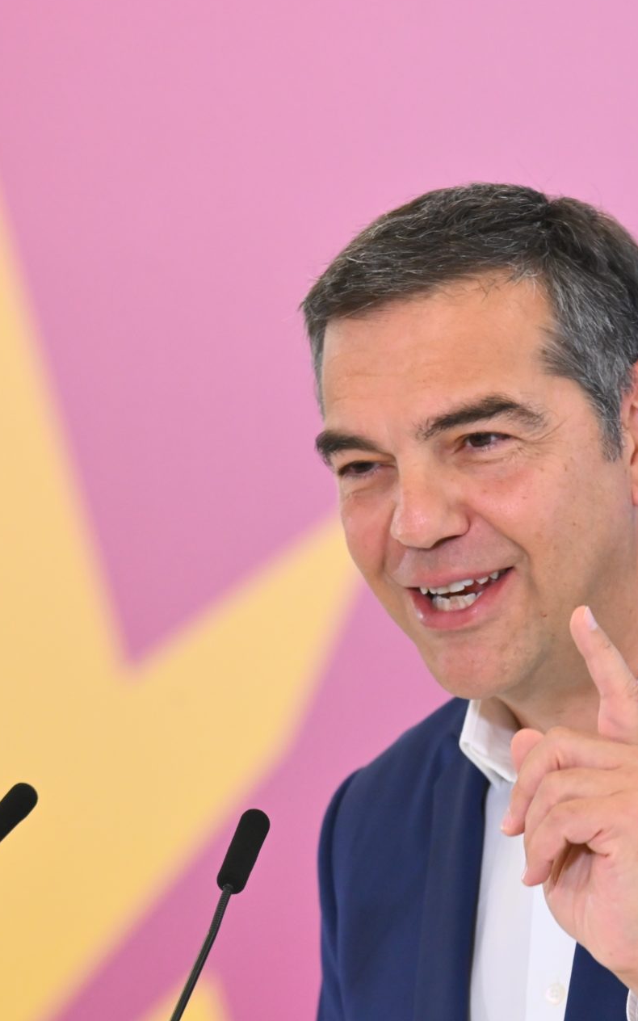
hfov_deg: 2.2
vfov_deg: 3.4
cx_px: 352
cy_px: 526
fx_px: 16998
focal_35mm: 611
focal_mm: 370
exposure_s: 1/125
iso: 2500
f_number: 6
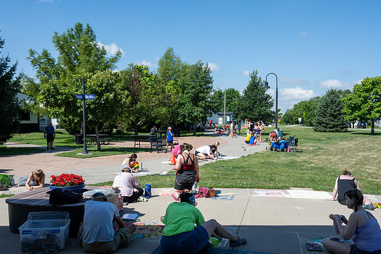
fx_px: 349
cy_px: 129
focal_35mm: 33
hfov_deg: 57.2
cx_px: 197
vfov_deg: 40.0
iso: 200
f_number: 11
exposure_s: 1/200
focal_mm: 30
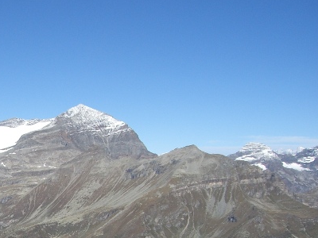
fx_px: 698
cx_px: 4
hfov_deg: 24.5
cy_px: 209
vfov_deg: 19.1
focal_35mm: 76
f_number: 4.3
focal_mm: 6.2
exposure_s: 1/1000
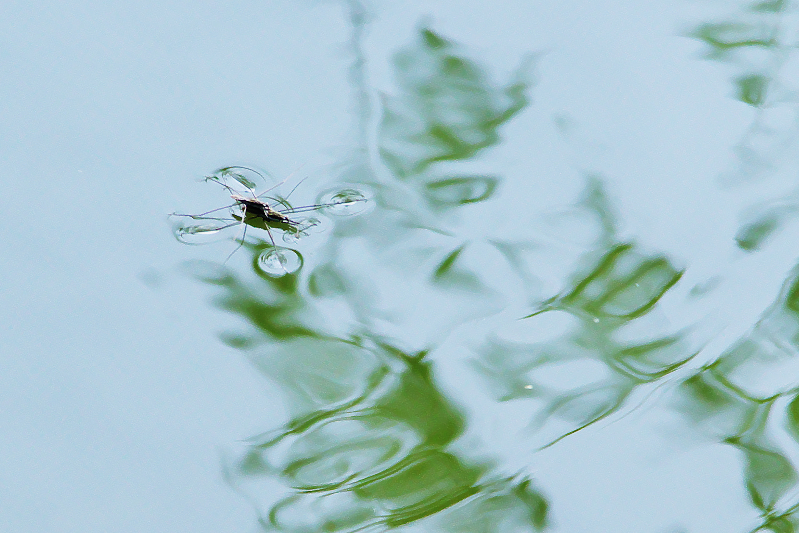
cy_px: 266
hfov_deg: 10.2
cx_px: 400
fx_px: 4483
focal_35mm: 202
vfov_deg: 6.8
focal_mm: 135
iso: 800
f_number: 5.6
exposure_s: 1/200
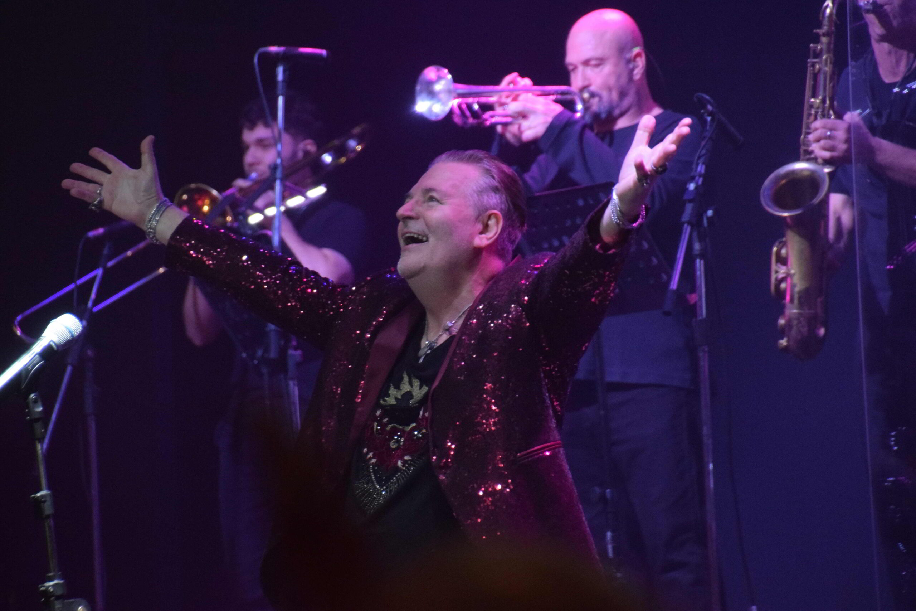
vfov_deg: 4.6
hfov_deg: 6.9
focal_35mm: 300
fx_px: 7633
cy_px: 306
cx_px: 458
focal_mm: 200
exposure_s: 1/250
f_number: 6.3
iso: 3200
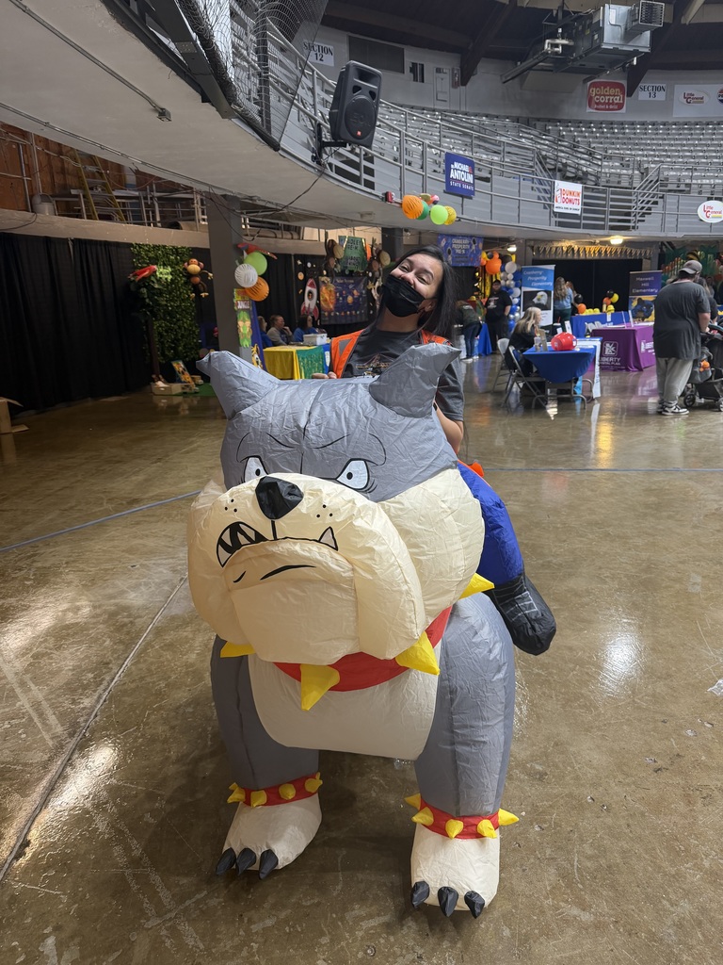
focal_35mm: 24
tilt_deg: -14.7
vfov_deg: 71.6
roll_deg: +2.6
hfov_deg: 56.8
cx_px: 362
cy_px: 482
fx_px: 668
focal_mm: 6.76
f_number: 1.78
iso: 160
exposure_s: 1/60
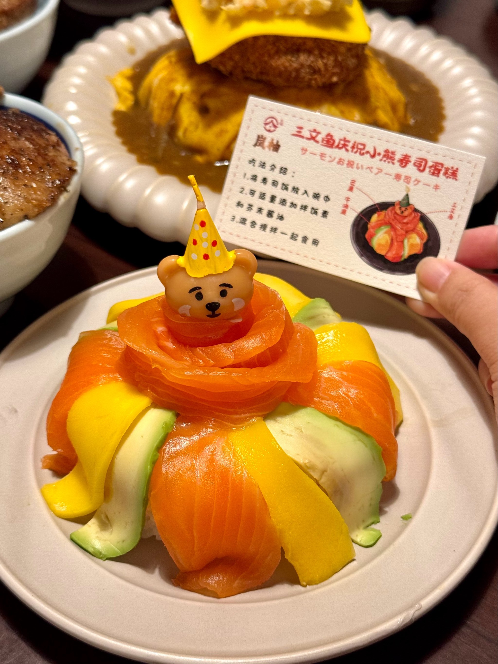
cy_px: 332
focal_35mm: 48
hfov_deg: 30.3
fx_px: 921
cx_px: 249
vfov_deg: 39.7
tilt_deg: -41.0
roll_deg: -0.6
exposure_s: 1/33
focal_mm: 6.76
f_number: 1.78
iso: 200
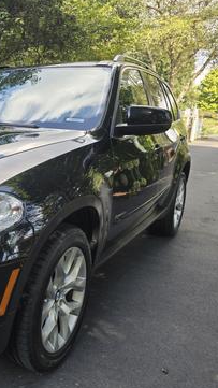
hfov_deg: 28.7
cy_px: 192
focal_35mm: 35
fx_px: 360
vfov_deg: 56.6
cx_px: -50
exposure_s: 1/180
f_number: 1.7
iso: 20
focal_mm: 6.3
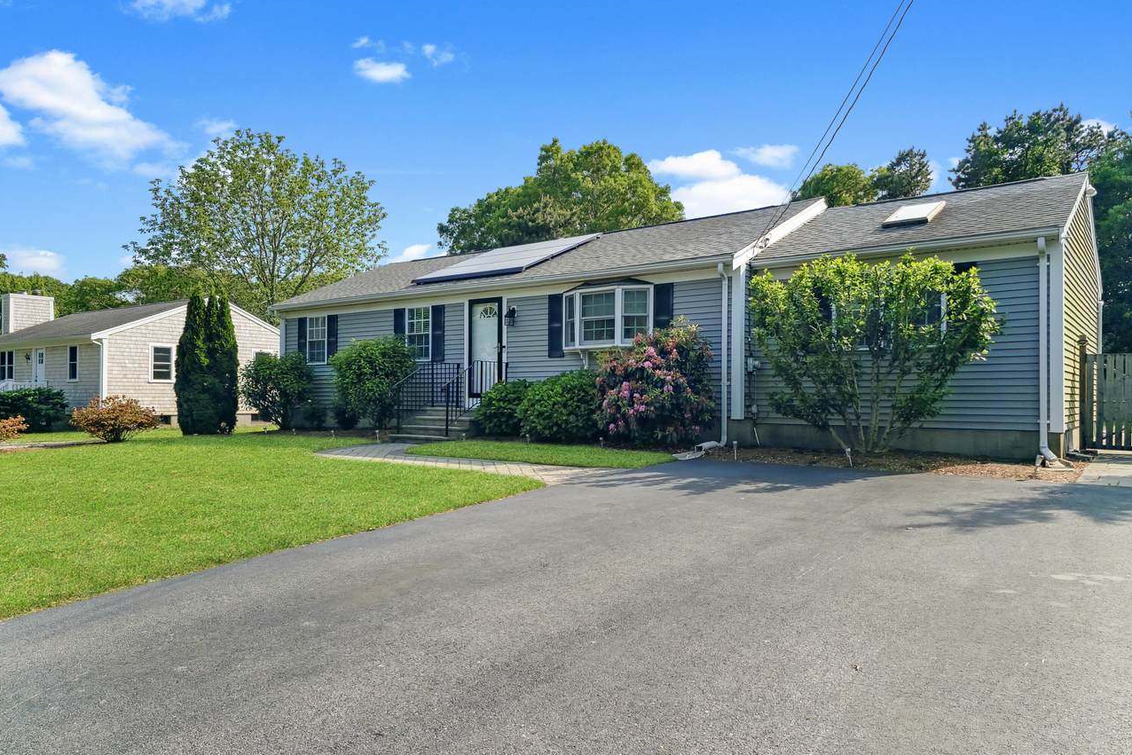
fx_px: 755
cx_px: 565
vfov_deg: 53.1
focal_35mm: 24
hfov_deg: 73.7
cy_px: 384
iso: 10
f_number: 1.7
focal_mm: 6.3
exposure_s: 1/829
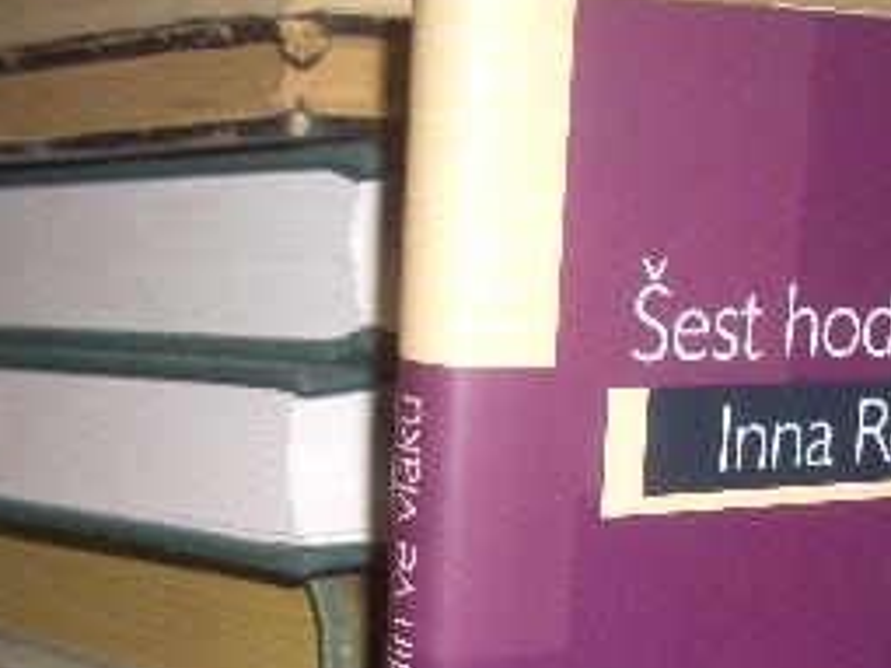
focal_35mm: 88
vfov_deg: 16.3
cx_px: 639
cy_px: 724
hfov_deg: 22.1
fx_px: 2264
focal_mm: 5.8
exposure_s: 1/60
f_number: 2.6
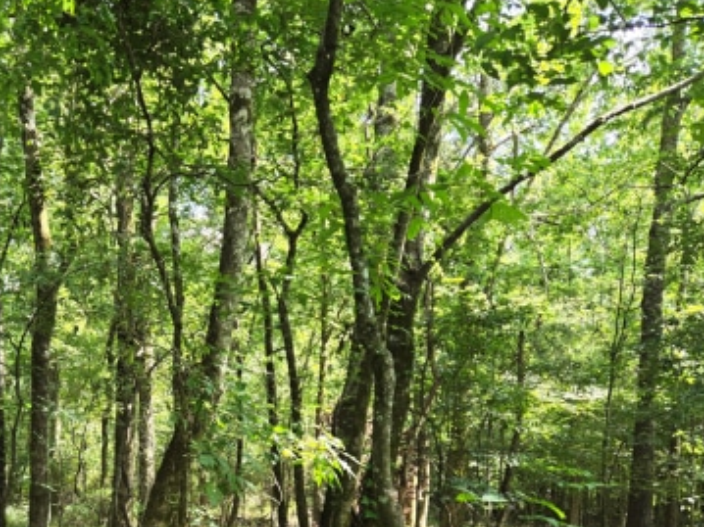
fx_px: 834
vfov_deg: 33.5
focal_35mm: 41
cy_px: 458
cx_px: 188
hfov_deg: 44.5
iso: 80
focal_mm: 5.4
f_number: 1.8
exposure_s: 1/180
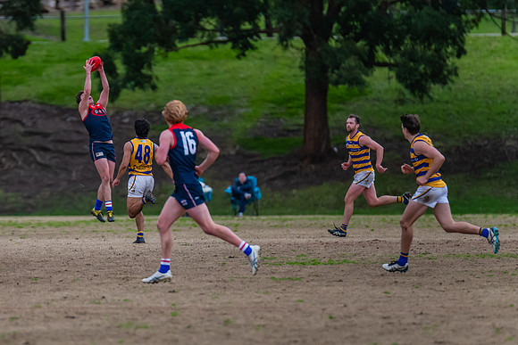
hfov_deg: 4.2
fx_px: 7042
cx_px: 118
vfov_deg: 2.8
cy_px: 181
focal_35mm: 489
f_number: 2.8
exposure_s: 1/2000
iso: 1400
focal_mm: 300
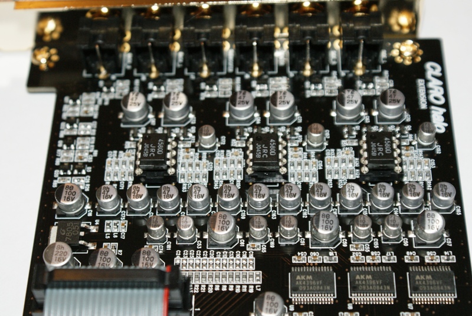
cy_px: 158
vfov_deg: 16.6
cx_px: 236
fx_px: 1083
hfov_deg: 24.6
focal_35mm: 82
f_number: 6.3
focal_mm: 55
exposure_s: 1/80
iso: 400
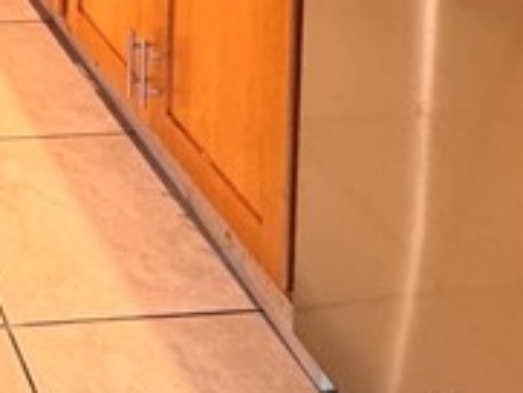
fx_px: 1194
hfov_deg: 21.4
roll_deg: -0.1
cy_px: -373
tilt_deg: -5.4
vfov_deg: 15.3
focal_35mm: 79
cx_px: -222
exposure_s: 1/60
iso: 320
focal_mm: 2.22
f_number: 2.2
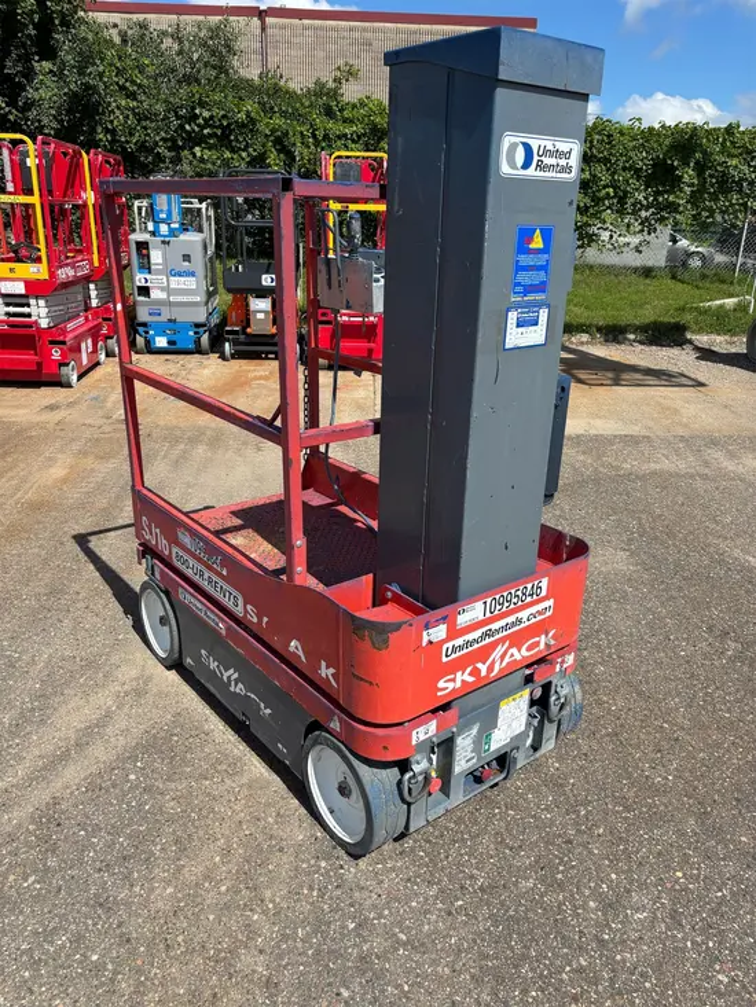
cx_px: 378
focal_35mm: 26
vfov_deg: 67.3
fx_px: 757
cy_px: 504
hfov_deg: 53.1
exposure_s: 1/3106
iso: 50
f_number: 1.6
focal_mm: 5.96
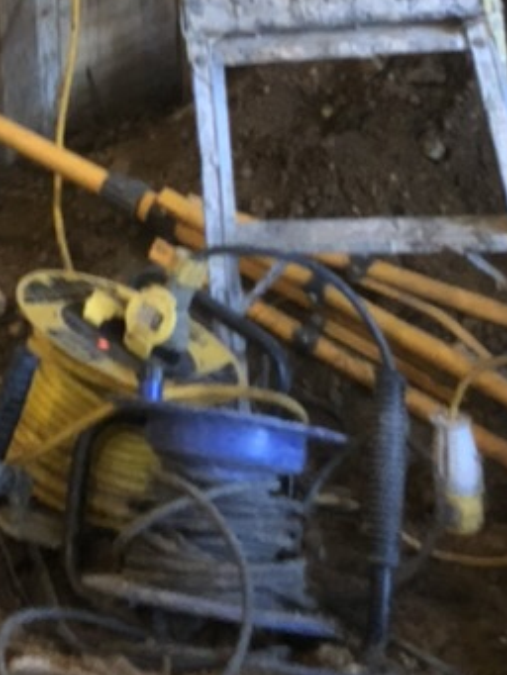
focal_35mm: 84
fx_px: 1639
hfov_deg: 17.0
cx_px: -46
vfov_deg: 20.9
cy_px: -232
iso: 100
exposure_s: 1/5
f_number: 1.8
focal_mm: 3.99
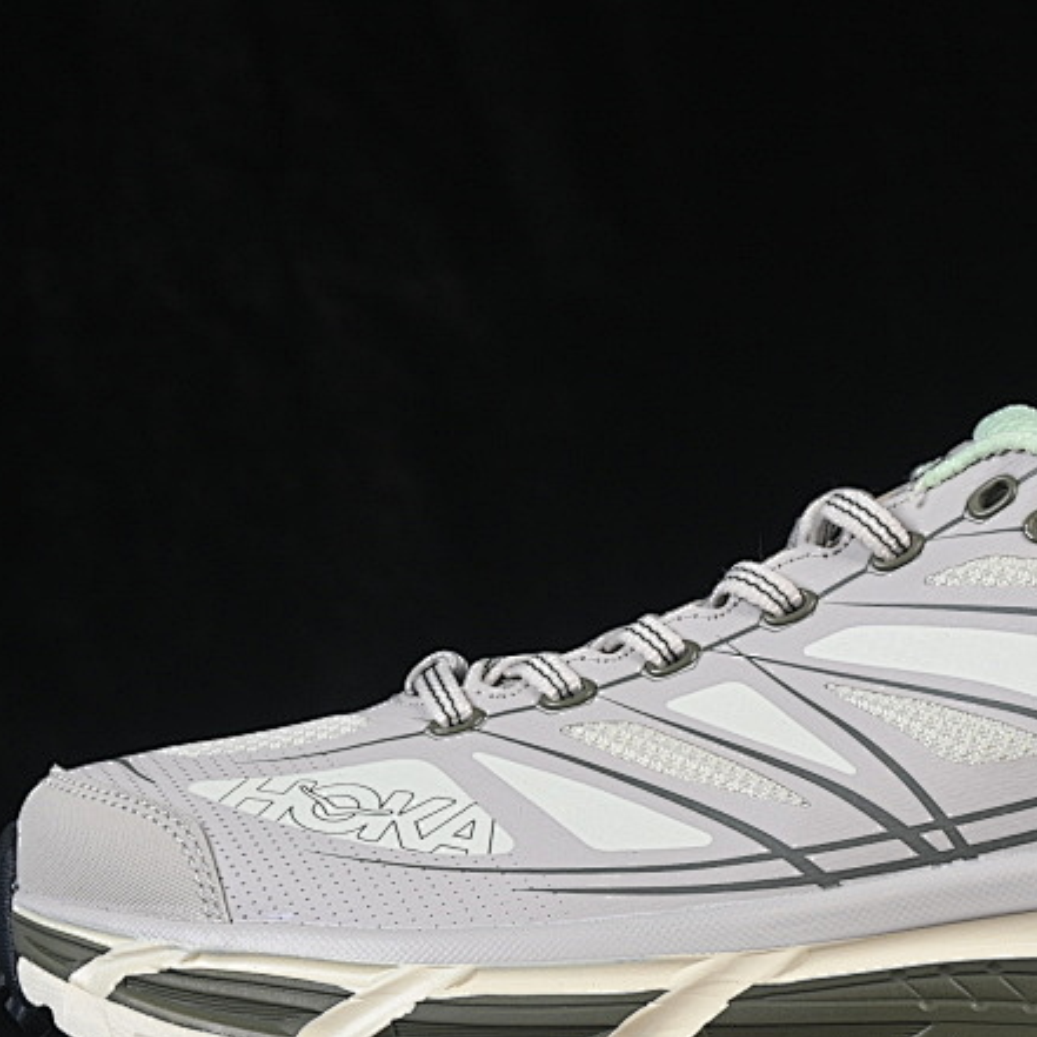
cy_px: 656
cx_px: 839
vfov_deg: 11.2
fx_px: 5287
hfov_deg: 11.2
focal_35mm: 156
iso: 160
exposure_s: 1/80
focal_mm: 50
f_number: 8
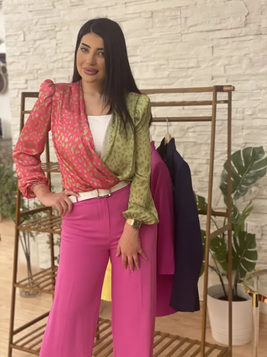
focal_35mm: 52
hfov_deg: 28.0
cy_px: 178
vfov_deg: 36.8
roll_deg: +1.7
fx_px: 535
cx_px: 134
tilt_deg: -8.5
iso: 160
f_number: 2
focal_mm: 6
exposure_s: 1/33
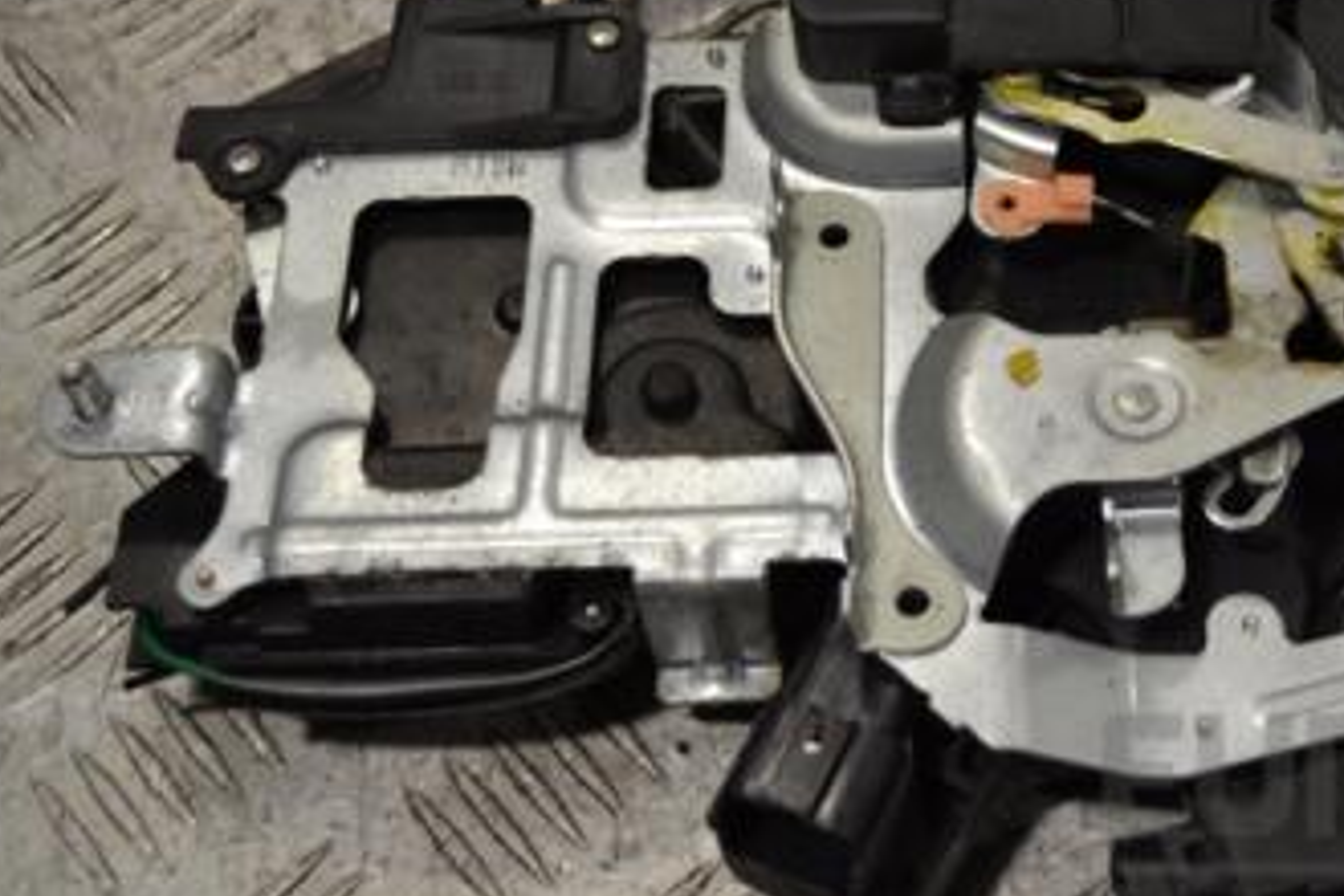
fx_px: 2650
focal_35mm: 71
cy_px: 232
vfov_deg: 19.1
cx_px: 1026
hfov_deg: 28.0
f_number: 4.2
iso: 100
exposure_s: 1/60
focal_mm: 26
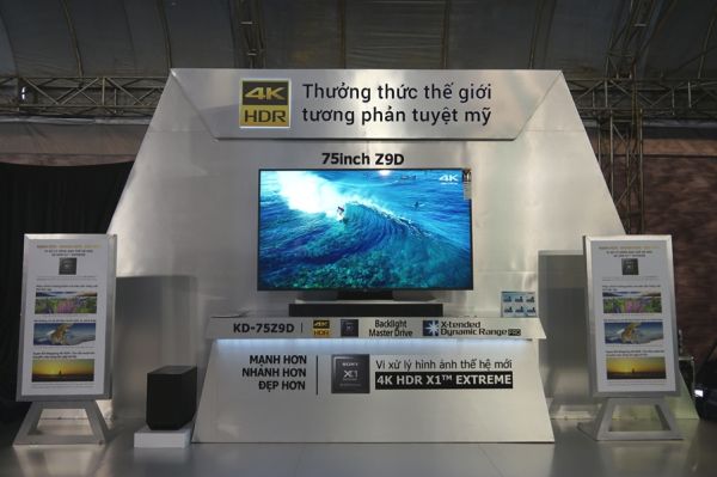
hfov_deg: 63.7
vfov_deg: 44.9
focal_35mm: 29
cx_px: 358
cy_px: 238
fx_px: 577
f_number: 4
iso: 160
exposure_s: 1/60
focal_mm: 29
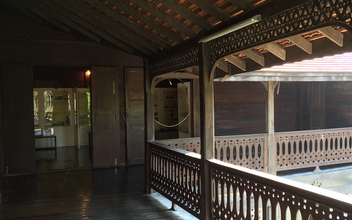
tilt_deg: -2.7
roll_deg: +0.1
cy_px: 118
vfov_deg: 32.0
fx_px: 384
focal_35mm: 40
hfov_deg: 48.8
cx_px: 219
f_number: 2.2
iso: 32
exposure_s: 1/40
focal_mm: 4.15
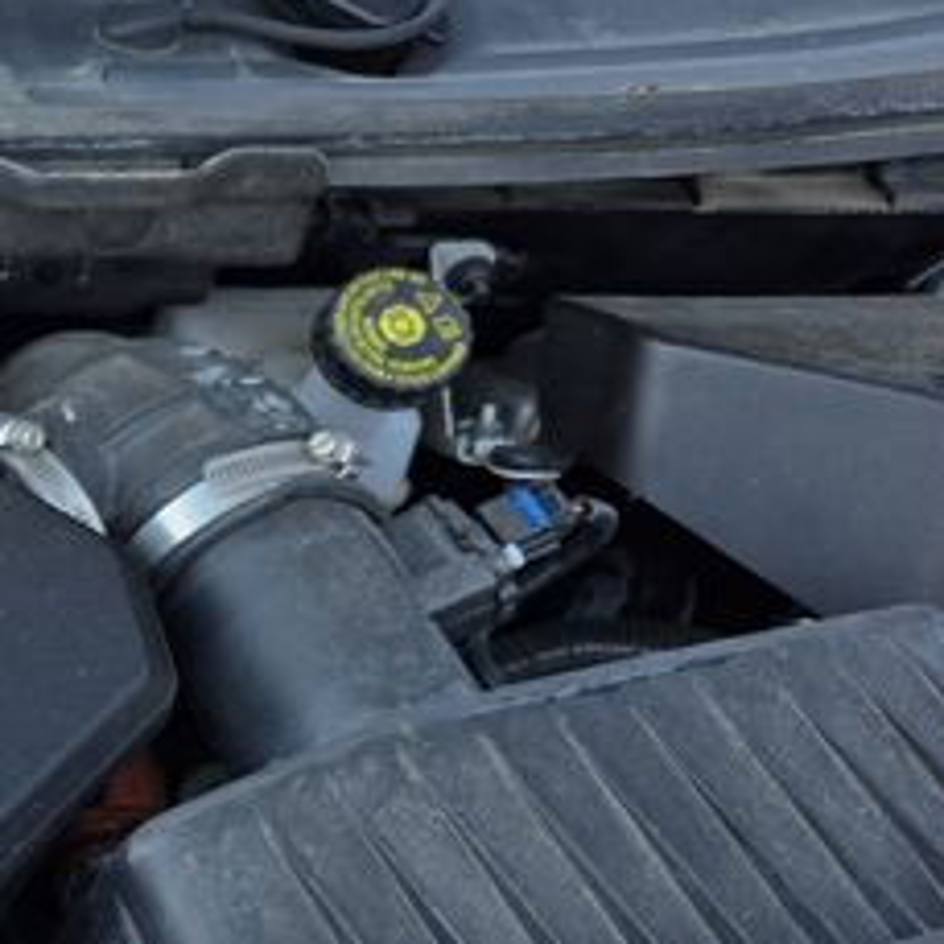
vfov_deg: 24.0
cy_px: 726
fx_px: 2191
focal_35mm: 71
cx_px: -660
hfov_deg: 19.4
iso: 80
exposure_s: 1/1433
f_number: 1.7
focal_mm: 6.3
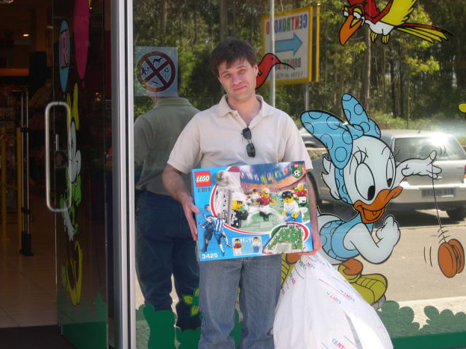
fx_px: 1063
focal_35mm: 79
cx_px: 230
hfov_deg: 24.7
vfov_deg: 18.7
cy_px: 177
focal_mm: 16.3
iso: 100
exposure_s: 1/172
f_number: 4
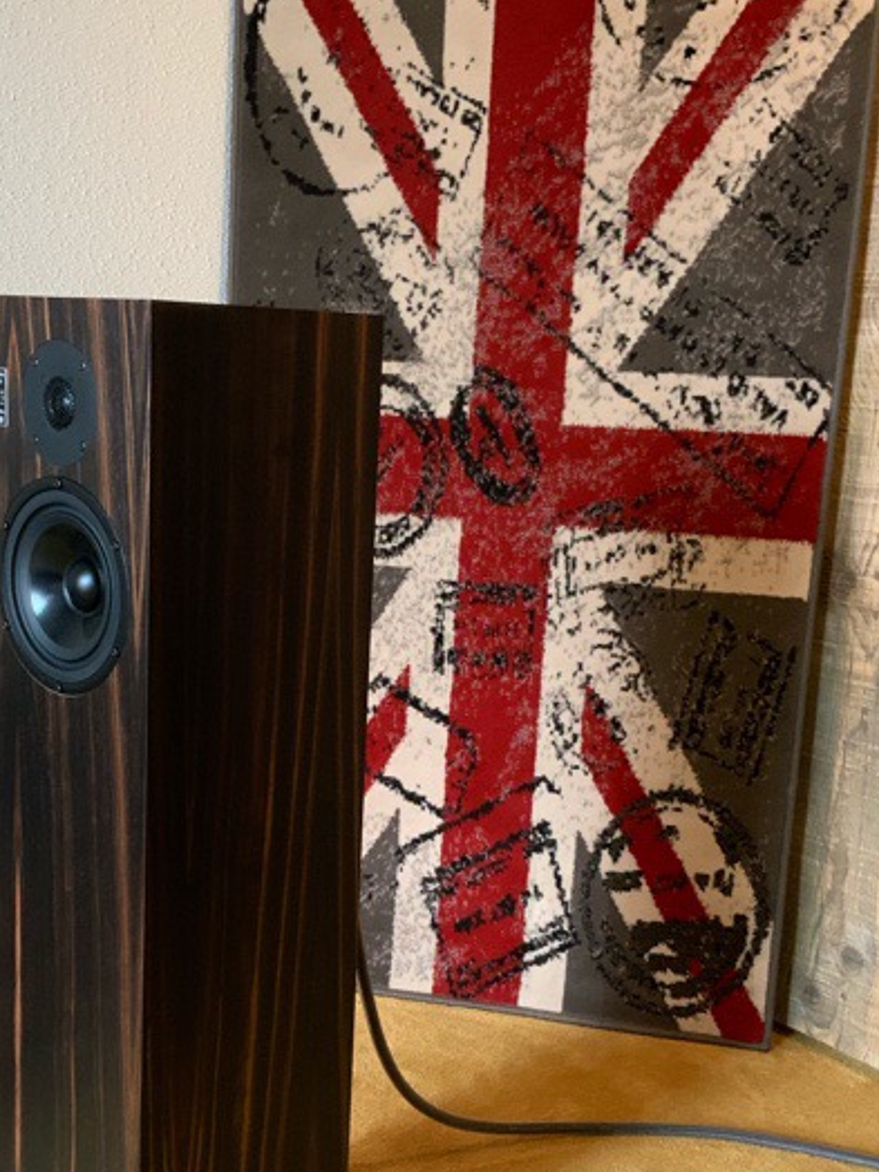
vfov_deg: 39.5
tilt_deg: -14.0
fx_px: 1625
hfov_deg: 30.2
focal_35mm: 48
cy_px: 708
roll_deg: -1.9
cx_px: 367
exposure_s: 1/59
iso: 200
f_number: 1.8
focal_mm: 3
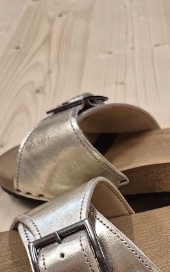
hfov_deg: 27.4
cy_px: 243
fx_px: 341
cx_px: 140
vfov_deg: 40.3
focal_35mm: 46
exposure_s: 1/100
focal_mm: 5.4
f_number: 1.8
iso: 125
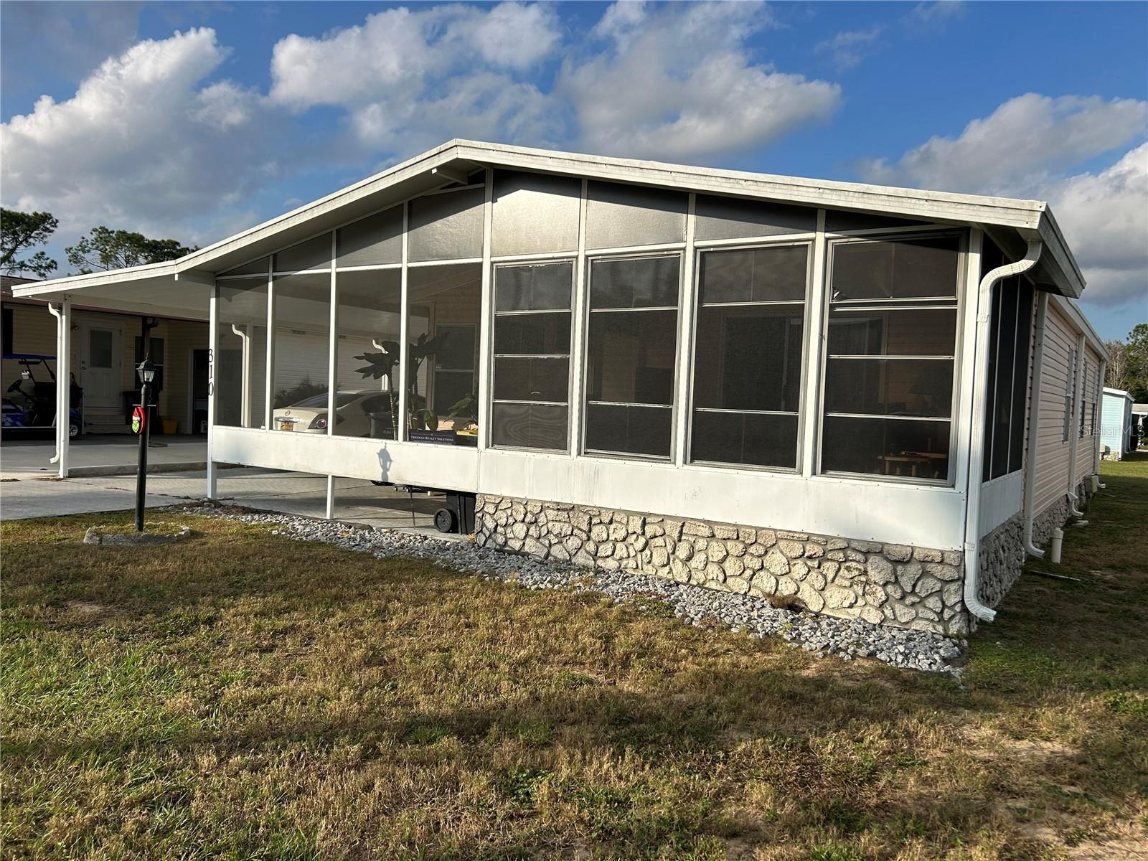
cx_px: 574
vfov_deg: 53.1
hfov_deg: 67.3
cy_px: 430
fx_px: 862
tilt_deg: -2.1
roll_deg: -1.8
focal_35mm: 26
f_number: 1.5
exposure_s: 1/5076
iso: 50
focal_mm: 5.7
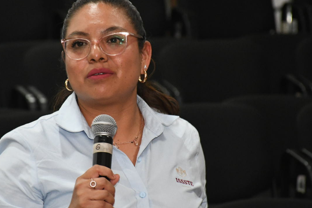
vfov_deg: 4.3
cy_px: 100
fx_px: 2747
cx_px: 120
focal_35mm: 317
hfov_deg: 6.5
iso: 5000
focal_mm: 140
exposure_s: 1/125
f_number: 6.3
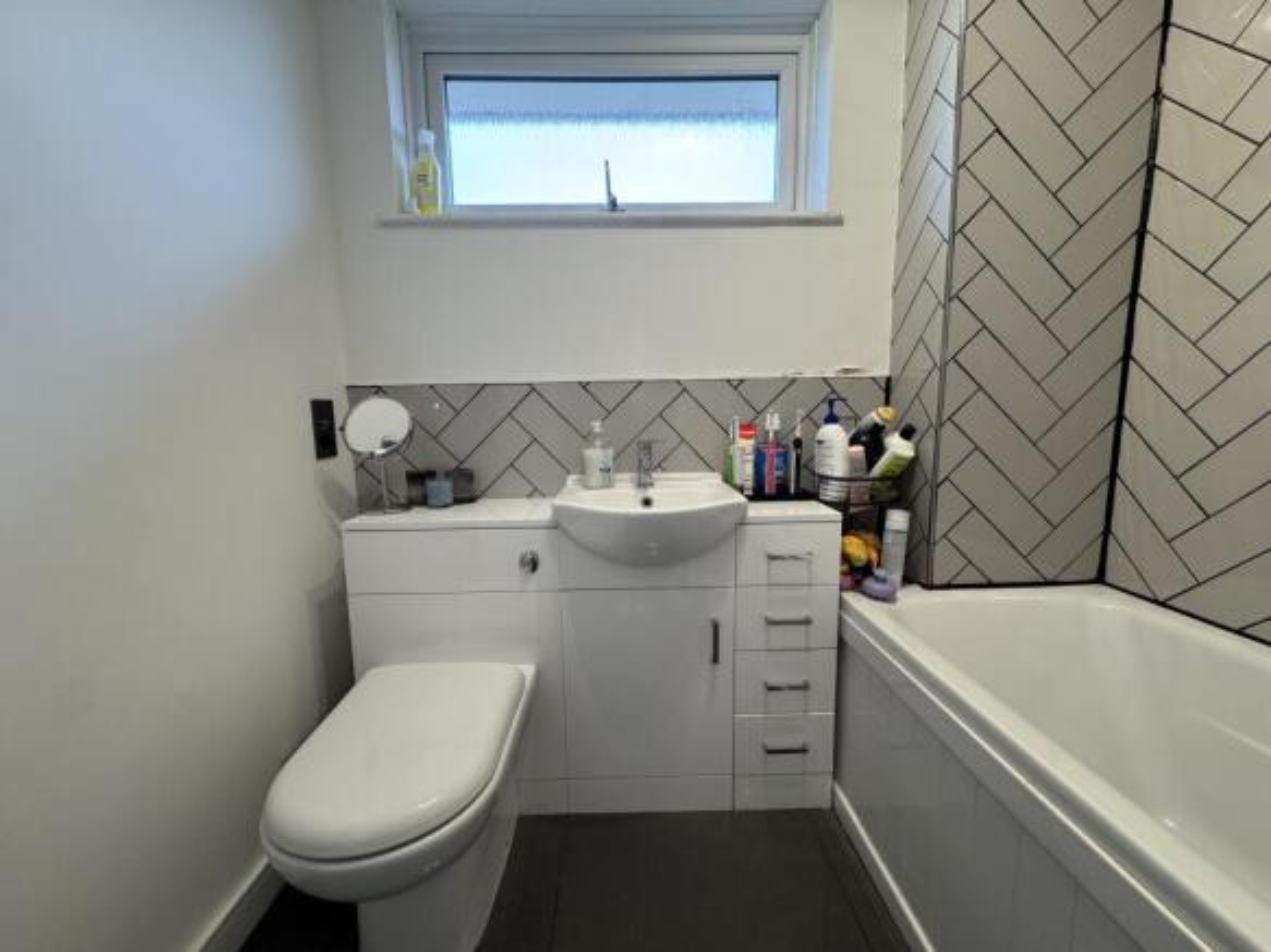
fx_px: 514
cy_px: 476
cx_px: 636
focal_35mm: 14
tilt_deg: -7.0
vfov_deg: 85.7
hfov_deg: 102.1
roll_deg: +1.0
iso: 250
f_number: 2.2
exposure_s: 1/100
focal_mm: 2.22
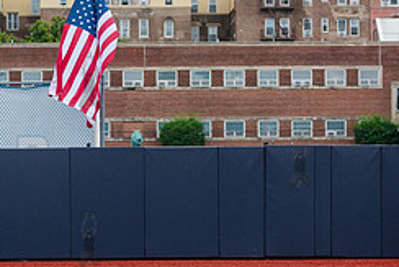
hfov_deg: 10.8
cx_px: 88
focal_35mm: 190
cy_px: 79
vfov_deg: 7.2
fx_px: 2107
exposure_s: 1/1250
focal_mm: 80
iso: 800
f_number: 3.5
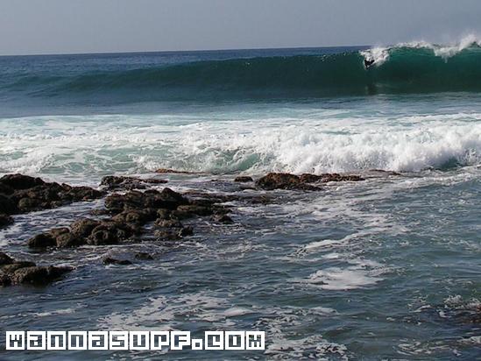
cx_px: 240
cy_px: 180
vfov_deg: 28.6
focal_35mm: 51
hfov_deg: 37.5
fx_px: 709
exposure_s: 1/1000
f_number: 4.8
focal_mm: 8.6
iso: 64
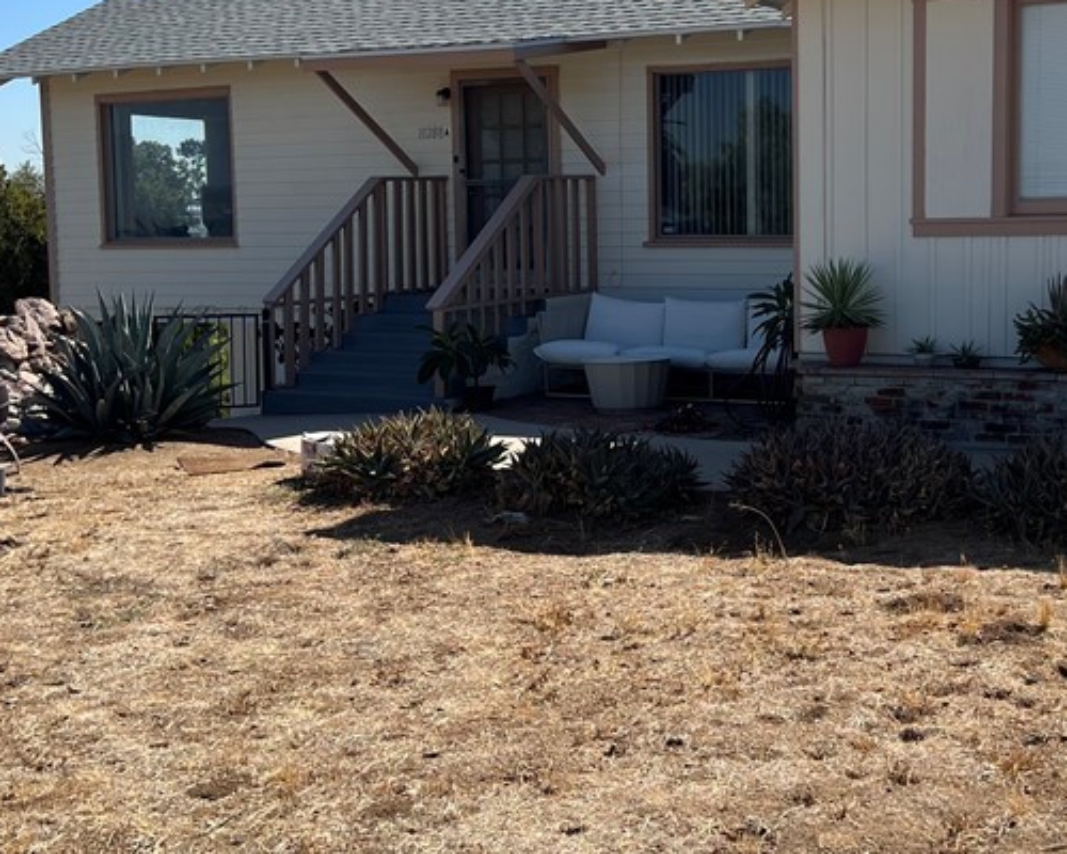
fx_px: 1642
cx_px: 790
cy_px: 384
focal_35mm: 52
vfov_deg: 29.1
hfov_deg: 35.3
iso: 50
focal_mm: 5.7
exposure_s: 1/3077
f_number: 1.5
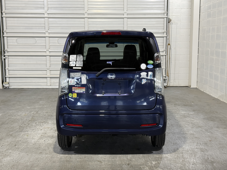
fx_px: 315
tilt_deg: -7.9
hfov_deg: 39.7
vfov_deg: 30.3
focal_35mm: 48
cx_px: 114
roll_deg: +0.3
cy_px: 85
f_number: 1.78
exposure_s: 1/60
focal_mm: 6.76
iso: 125
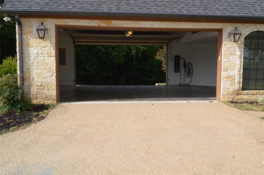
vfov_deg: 34.1
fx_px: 285
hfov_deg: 49.6
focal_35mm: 39
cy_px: 88
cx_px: 132
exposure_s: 1/160
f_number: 25
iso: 1600
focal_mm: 26
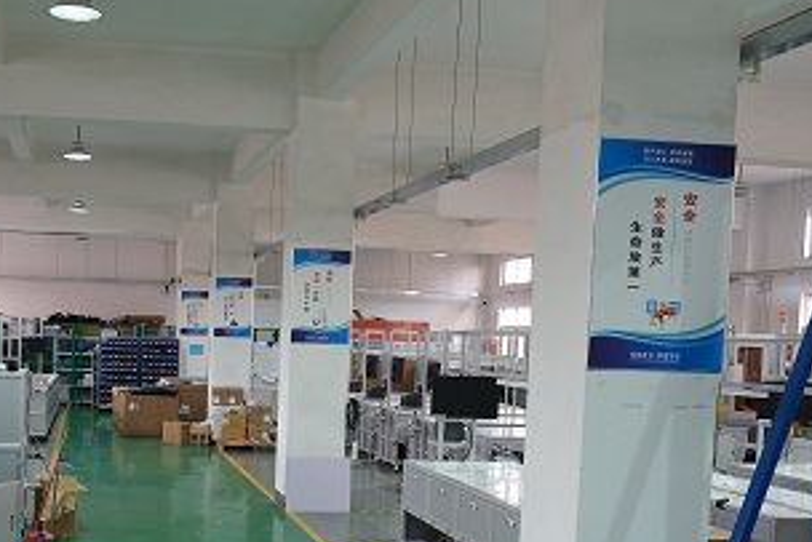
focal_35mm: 41
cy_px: 403
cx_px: 200
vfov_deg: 32.1
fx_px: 925
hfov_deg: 45.7
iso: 640
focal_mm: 13
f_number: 2.8
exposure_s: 1/125
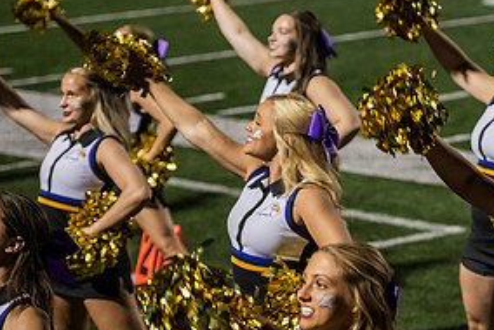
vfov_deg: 7.1
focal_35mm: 194
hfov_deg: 10.5
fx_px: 2665
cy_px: 228
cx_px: 491
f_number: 3.2
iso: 4000
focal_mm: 95
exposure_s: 1/500
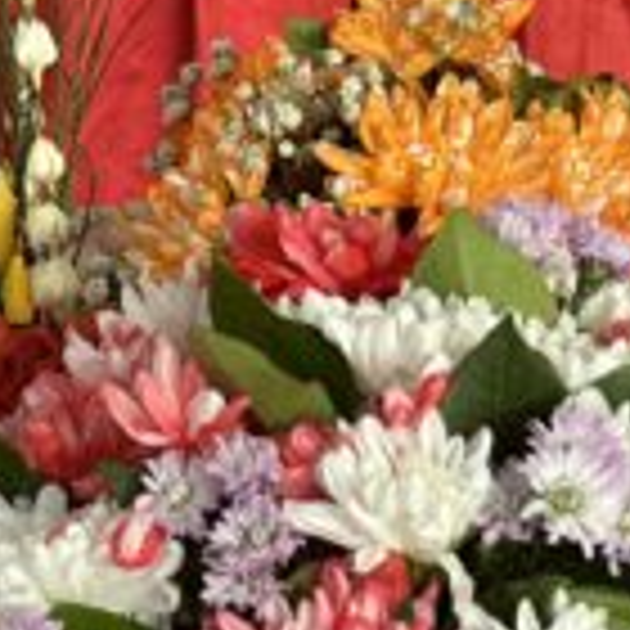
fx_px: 4798
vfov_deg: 7.4
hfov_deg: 7.5
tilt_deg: +0.2
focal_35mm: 233
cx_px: 693
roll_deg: -0.9
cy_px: -288
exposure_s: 1/99
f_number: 1.78
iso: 125
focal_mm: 6.86
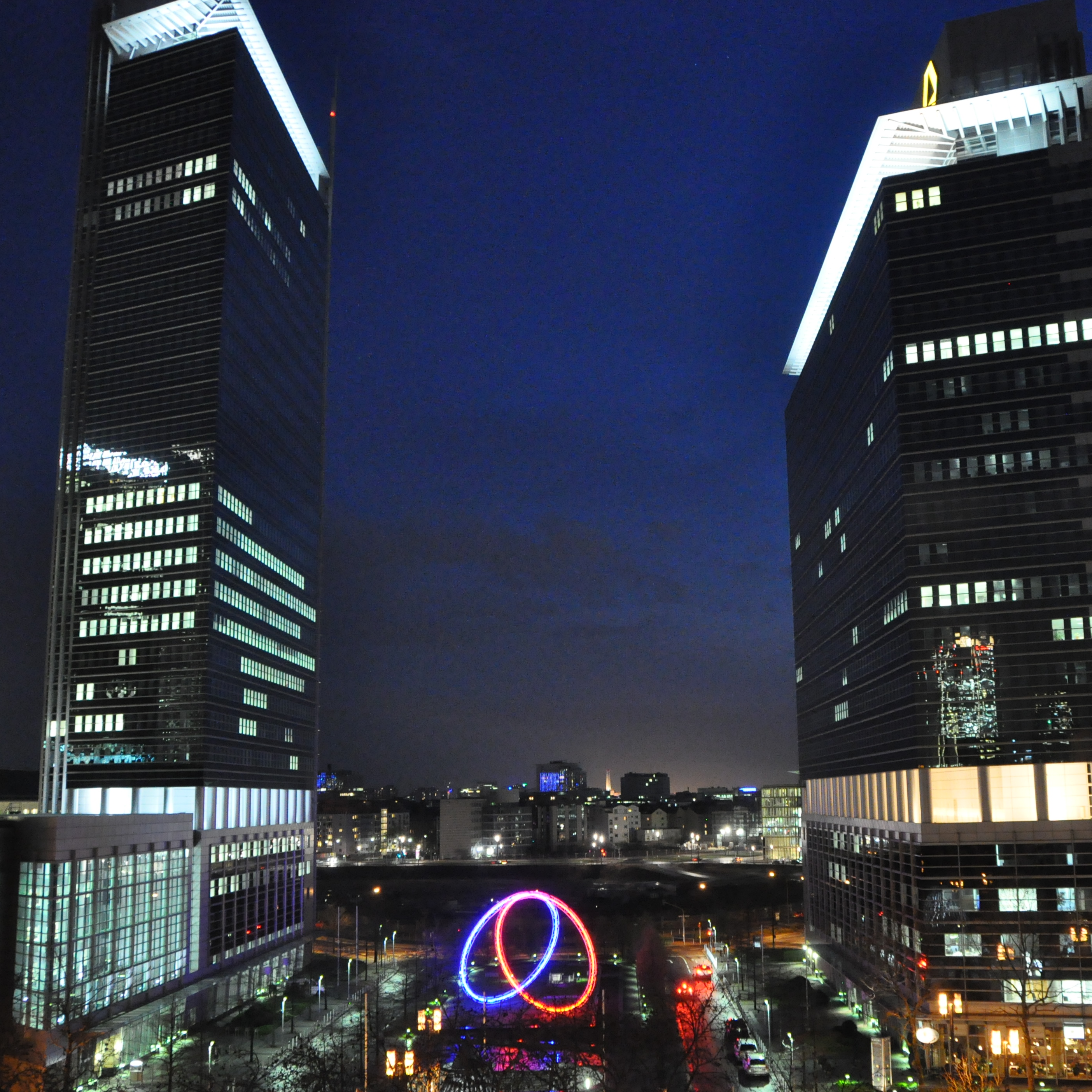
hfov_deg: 46.9
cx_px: 661
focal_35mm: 35
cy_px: 540
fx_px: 1249
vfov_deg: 47.2
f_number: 3.5
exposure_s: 1/10
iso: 3200
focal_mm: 18
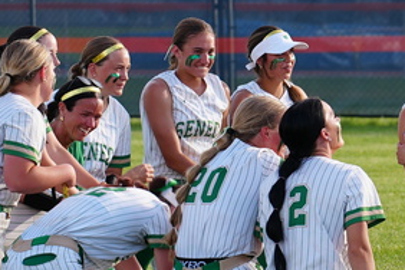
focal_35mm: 421
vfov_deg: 3.3
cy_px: 92
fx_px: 4736
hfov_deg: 4.9
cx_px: 527
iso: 80
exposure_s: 1/160
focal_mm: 116
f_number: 5
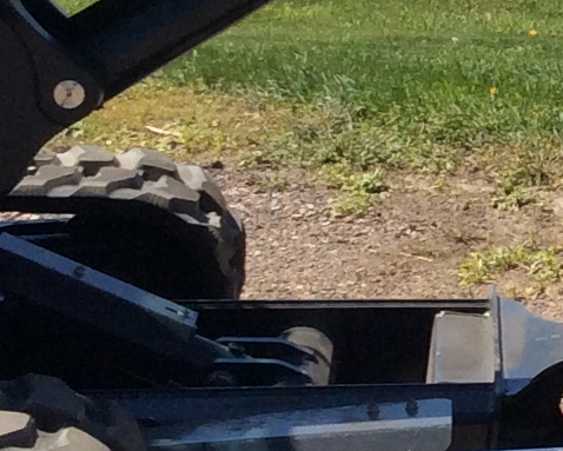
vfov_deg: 9.1
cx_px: 954
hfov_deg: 10.8
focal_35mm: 169
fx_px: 2818
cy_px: -40
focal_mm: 3.3
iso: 32
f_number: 2.4
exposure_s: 1/1634
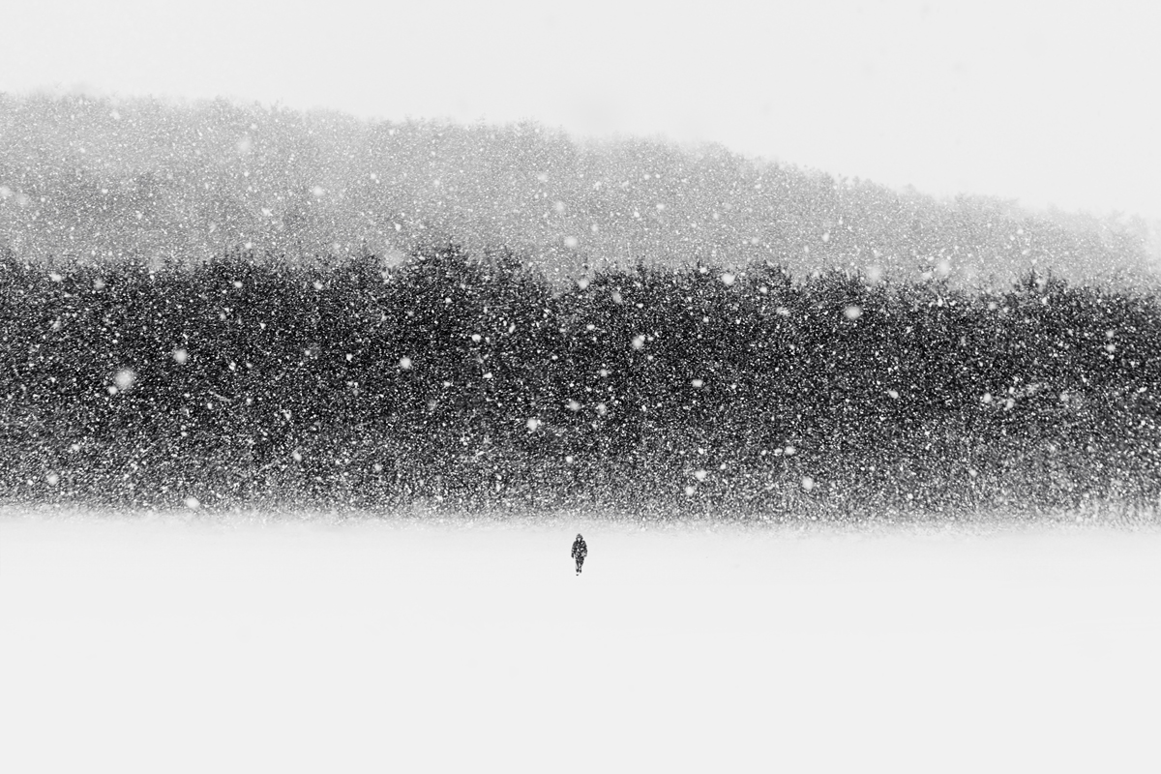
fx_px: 2257
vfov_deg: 19.5
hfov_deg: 28.8
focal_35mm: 70
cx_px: 580
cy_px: 387
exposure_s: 1/250
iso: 200
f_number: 6.3
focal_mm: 70
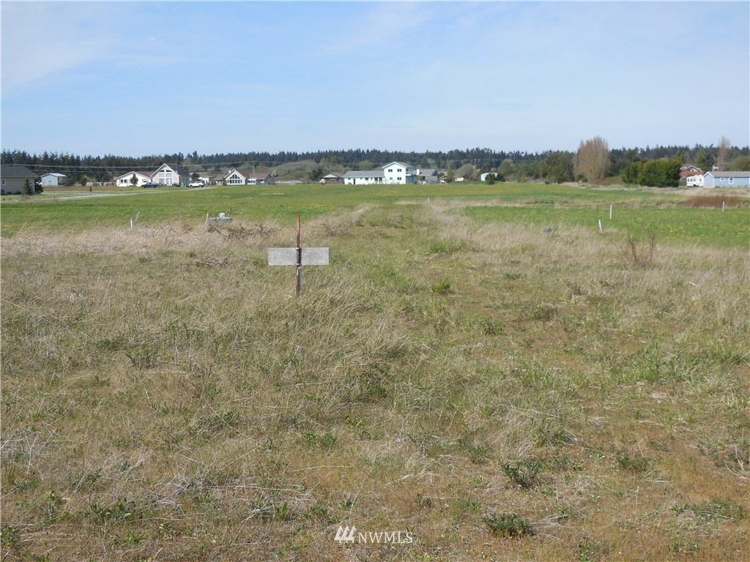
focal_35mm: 46
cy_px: 281
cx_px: 375
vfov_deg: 31.5
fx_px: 997
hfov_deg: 41.2
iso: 125
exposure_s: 1/1000
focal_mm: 8.2
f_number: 3.8
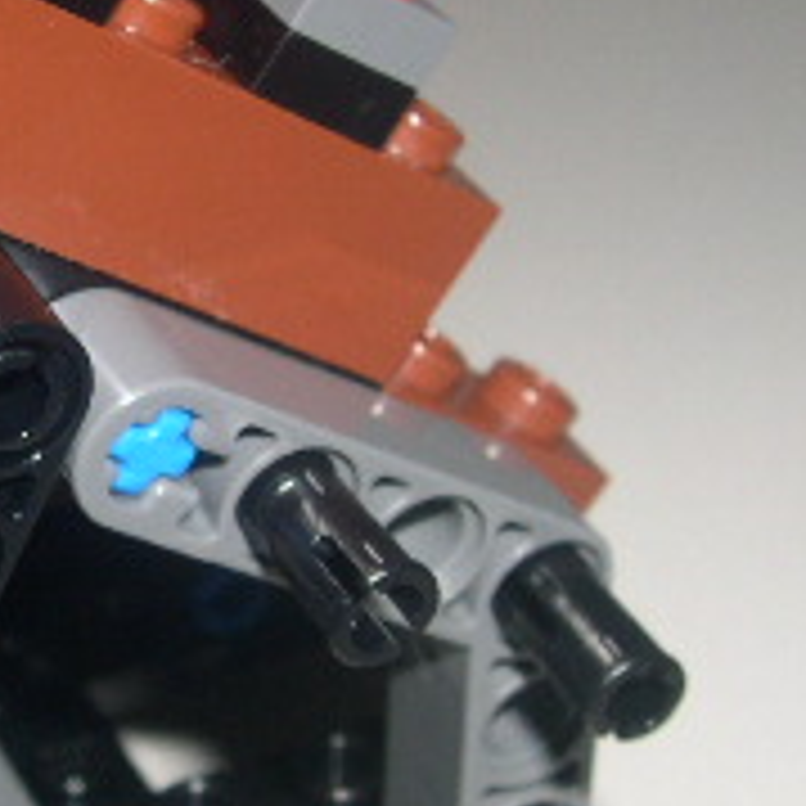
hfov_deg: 14.2
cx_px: -122
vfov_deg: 14.5
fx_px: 3161
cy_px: 351
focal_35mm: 120
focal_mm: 8
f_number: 7.6
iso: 100
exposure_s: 1/60
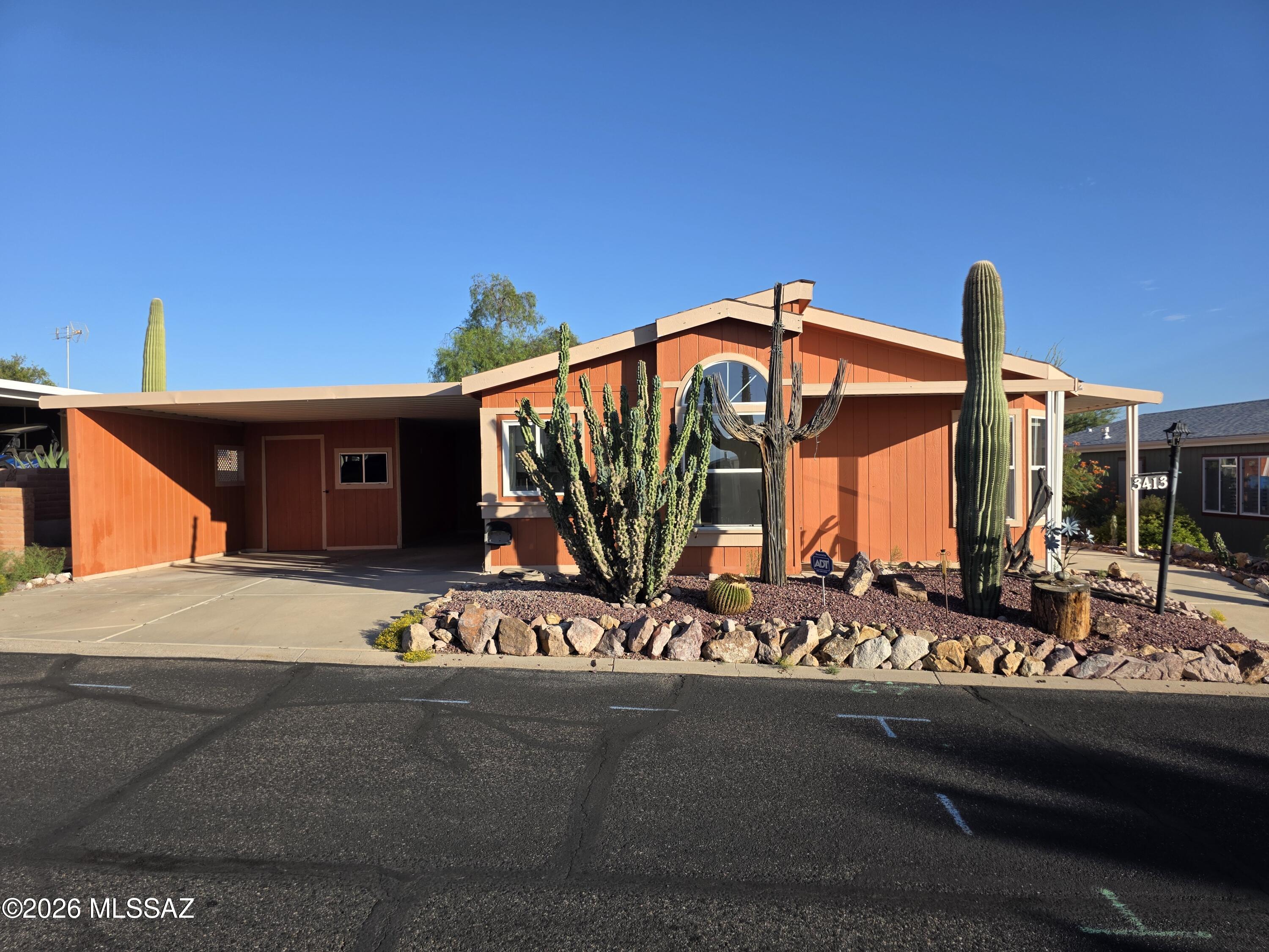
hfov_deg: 73.9
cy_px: 476
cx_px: 634
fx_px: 843
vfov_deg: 58.9
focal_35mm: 23
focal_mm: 6.3
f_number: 1.7
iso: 80
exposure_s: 1/4057
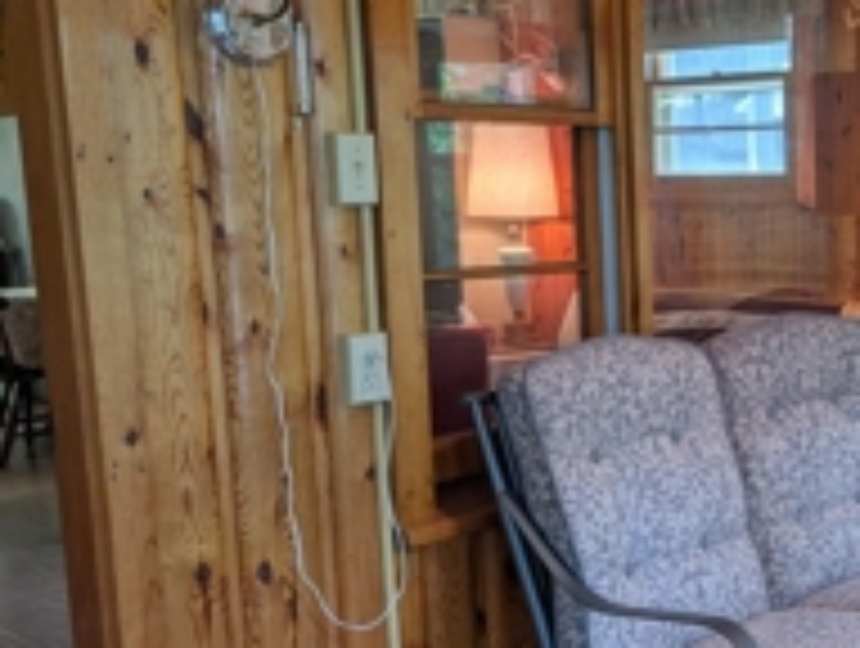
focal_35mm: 50
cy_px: 396
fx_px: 1245
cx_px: 837
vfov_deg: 29.1
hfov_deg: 35.0
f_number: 1.68
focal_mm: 6.9
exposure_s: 1/120
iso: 71
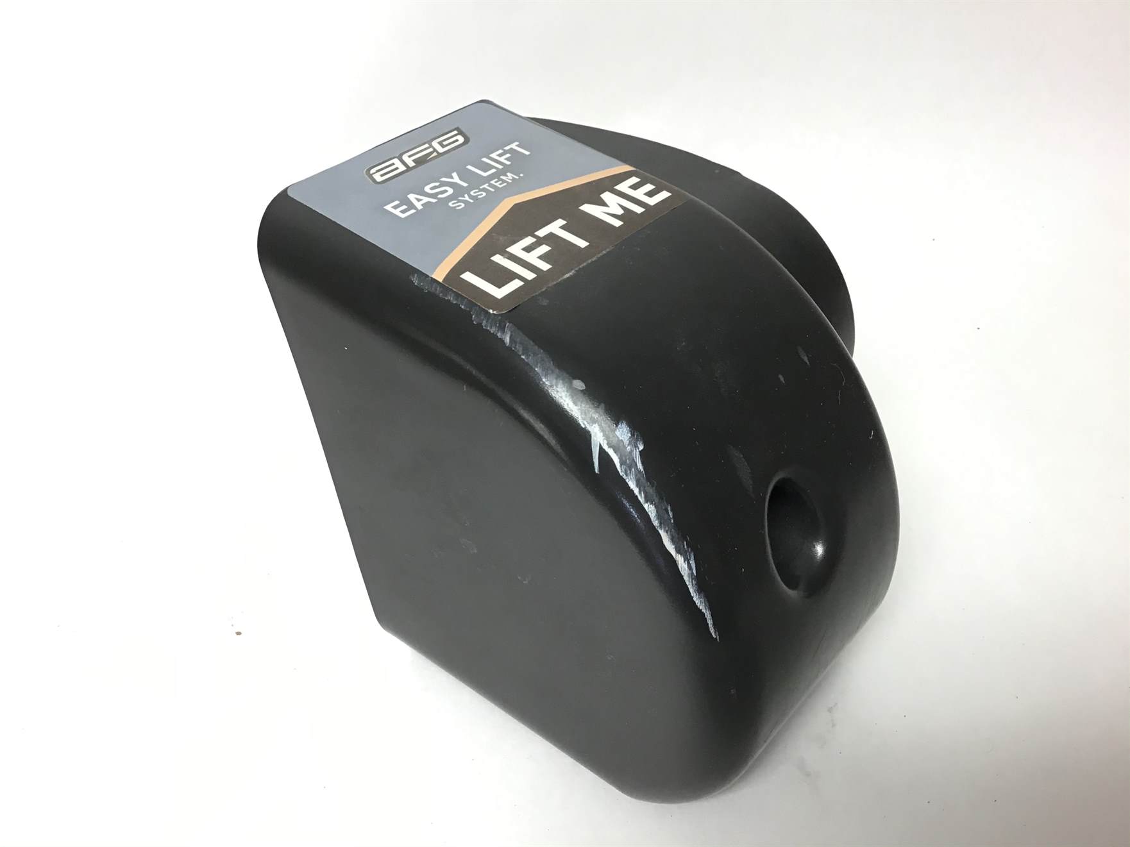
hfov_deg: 58.4
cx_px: 565
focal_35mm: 31
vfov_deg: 45.4
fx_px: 1012
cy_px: 424
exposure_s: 1/30
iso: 80
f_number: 2.4
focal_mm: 3.3
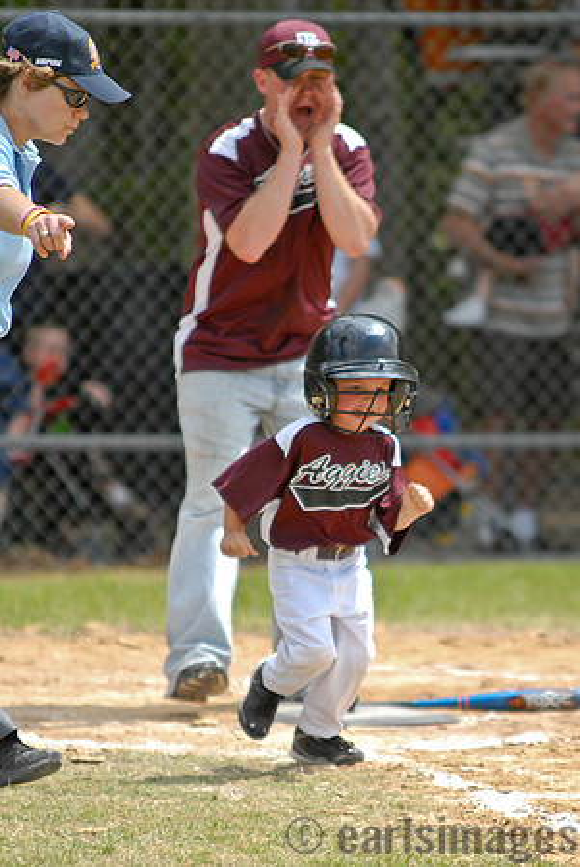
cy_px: 434
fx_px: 7233
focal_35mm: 300
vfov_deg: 6.9
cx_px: 290
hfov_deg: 4.6
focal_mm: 200
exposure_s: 1/8000
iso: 800
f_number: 2.8
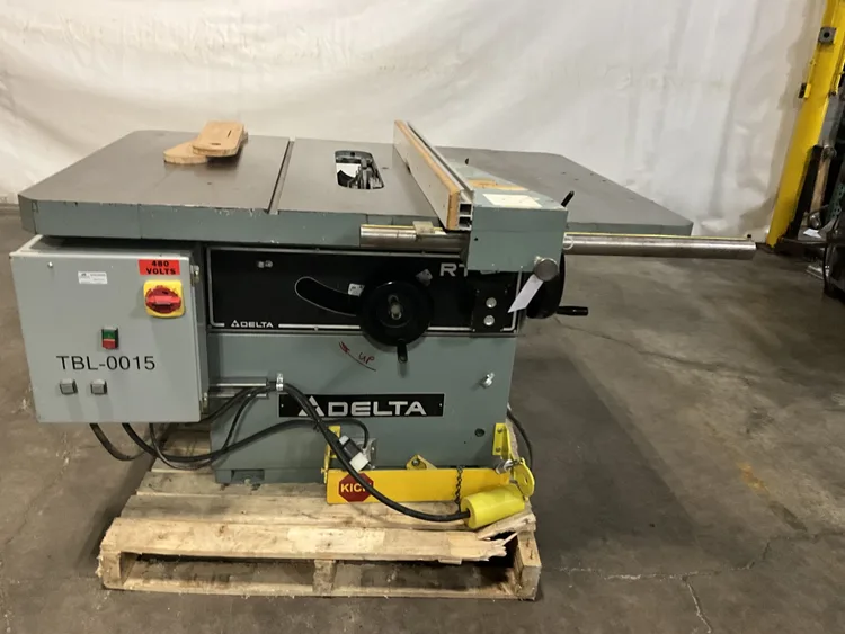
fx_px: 708
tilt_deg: -23.0
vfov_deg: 48.3
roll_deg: -4.9
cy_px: 317
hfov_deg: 61.6
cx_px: 422
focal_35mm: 29
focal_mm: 3
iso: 320
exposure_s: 1/40
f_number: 1.8
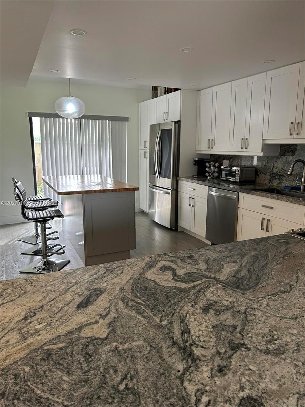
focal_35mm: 26
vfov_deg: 67.3
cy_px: 204
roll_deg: -0.3
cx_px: 152
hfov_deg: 53.1
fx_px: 305
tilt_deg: -7.3
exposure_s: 1/60
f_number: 1.5
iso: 100
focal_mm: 5.7
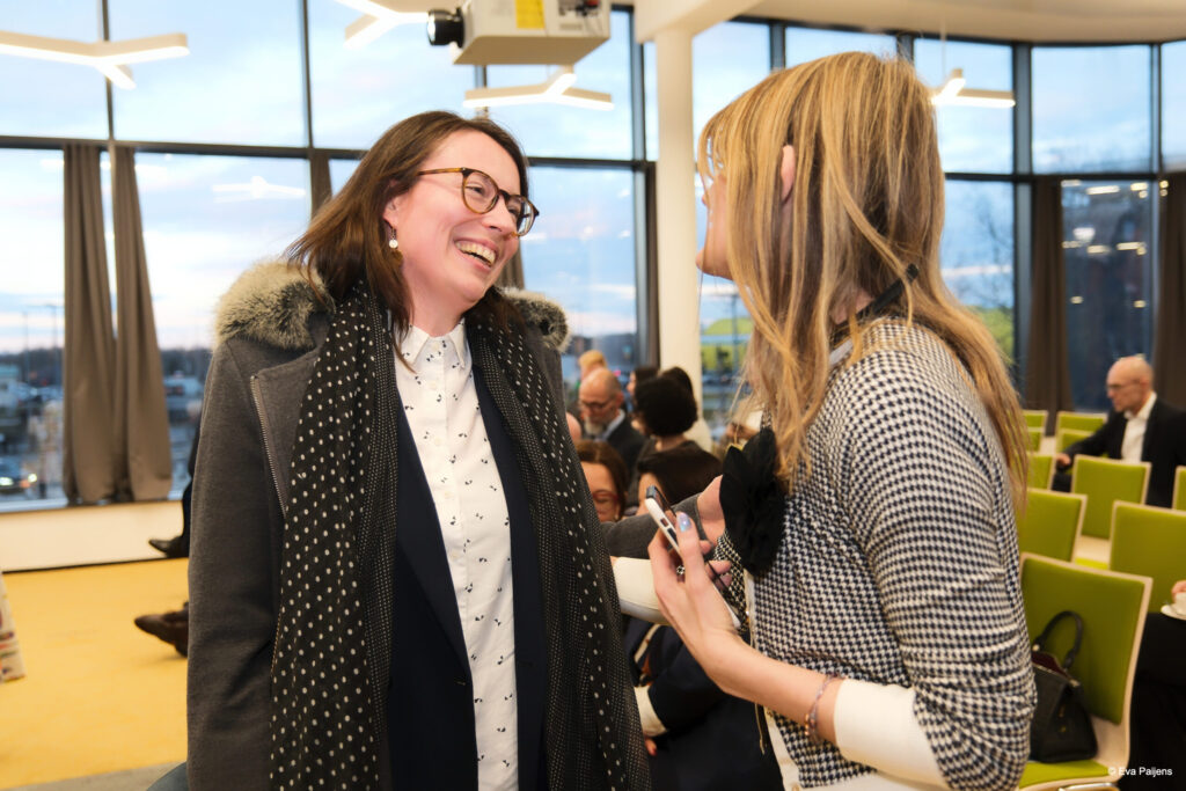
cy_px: 396
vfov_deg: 38.9
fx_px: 1120
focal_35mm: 34
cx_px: 593
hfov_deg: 55.8
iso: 640
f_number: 2.8
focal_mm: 22.7
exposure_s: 1/125
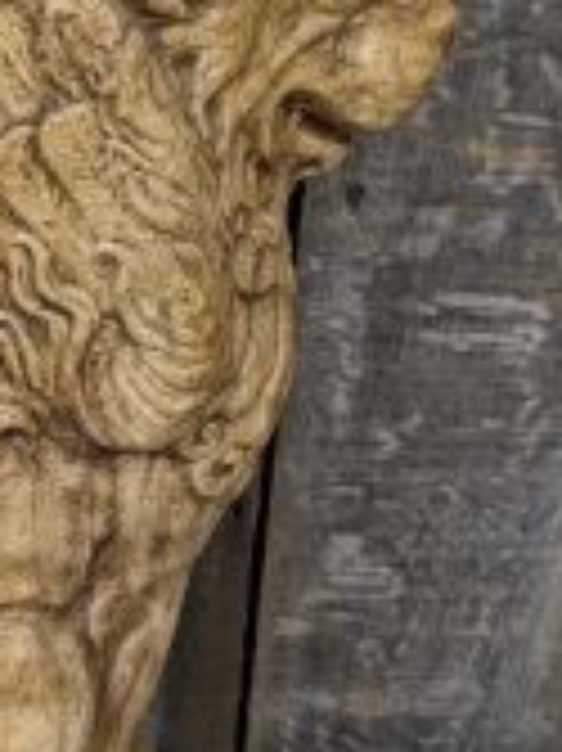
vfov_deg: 27.0
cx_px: -67
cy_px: 333
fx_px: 1561
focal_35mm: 72
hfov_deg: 19.5
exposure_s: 1/40
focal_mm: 6.9
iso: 336
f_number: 1.68
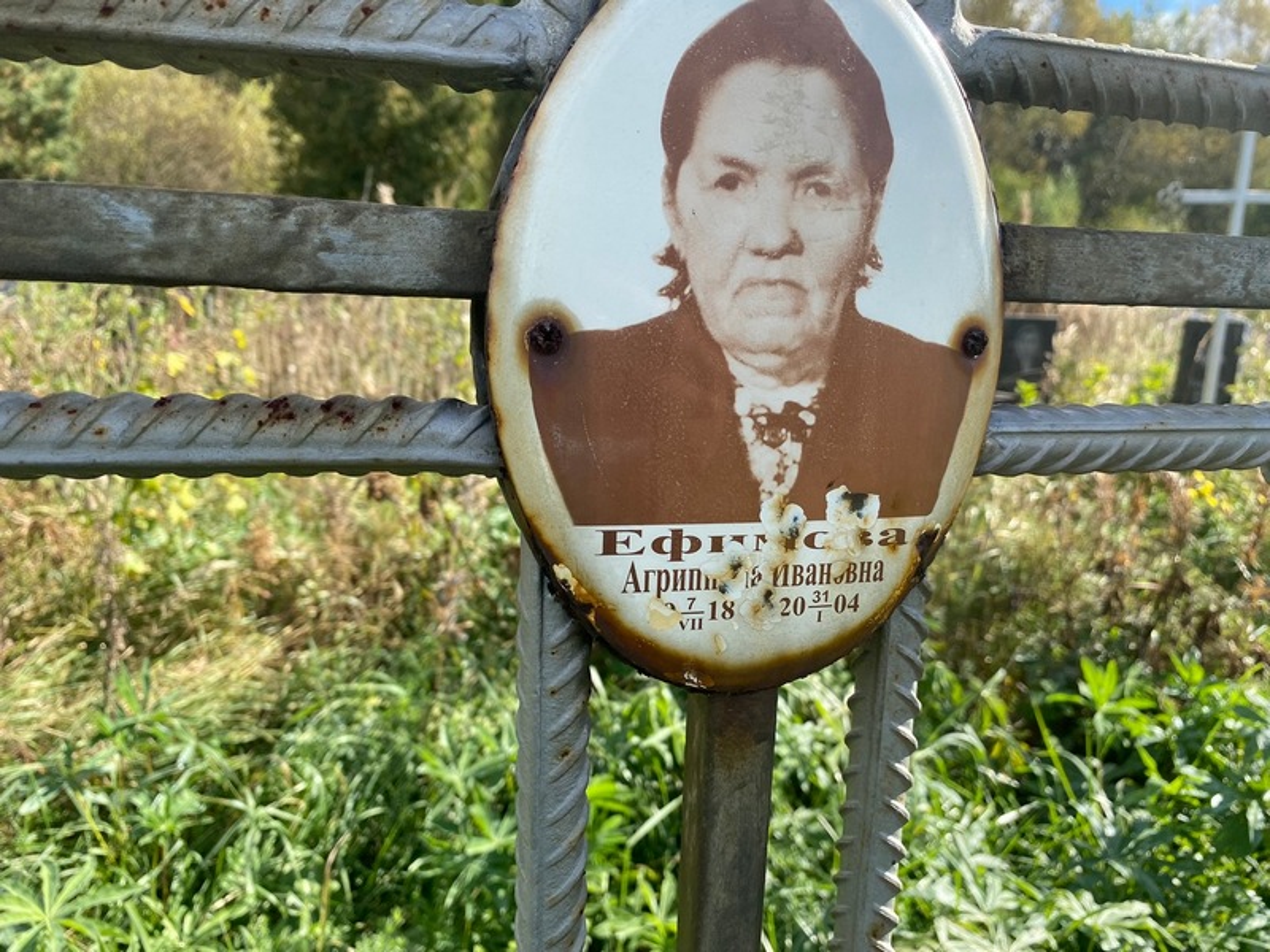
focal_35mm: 26
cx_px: 635
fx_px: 954
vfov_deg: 53.1
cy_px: 476
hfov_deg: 67.3
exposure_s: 1/1063
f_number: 1.8
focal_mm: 4.25
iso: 32
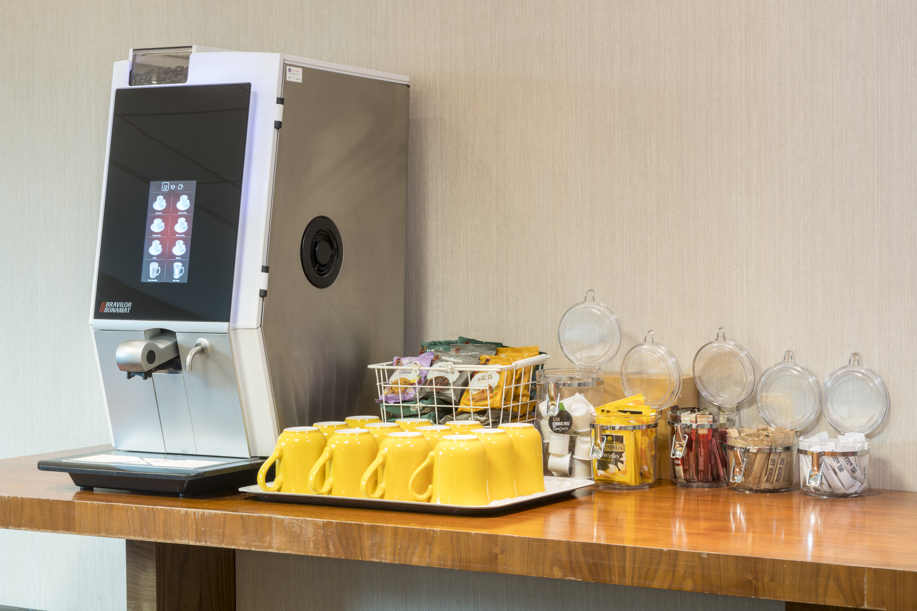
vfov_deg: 15.2
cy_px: 306
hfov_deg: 22.6
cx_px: 458
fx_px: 2293
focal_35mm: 90
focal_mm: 90
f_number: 16
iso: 100
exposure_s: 6
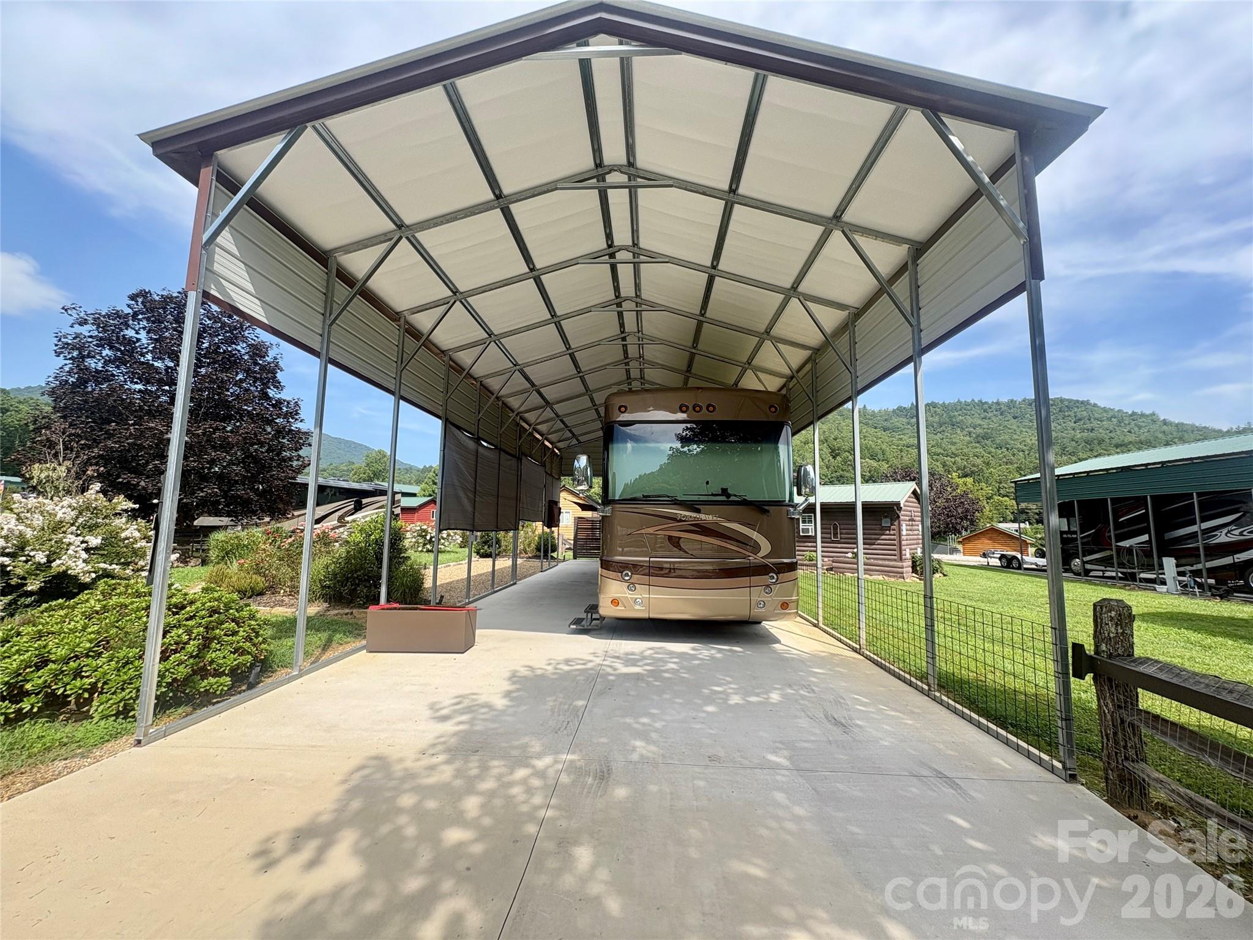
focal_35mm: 14
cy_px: 470
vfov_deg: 85.7
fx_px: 507
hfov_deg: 102.1
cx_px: 626
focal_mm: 2.22
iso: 50
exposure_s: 1/700
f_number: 2.2
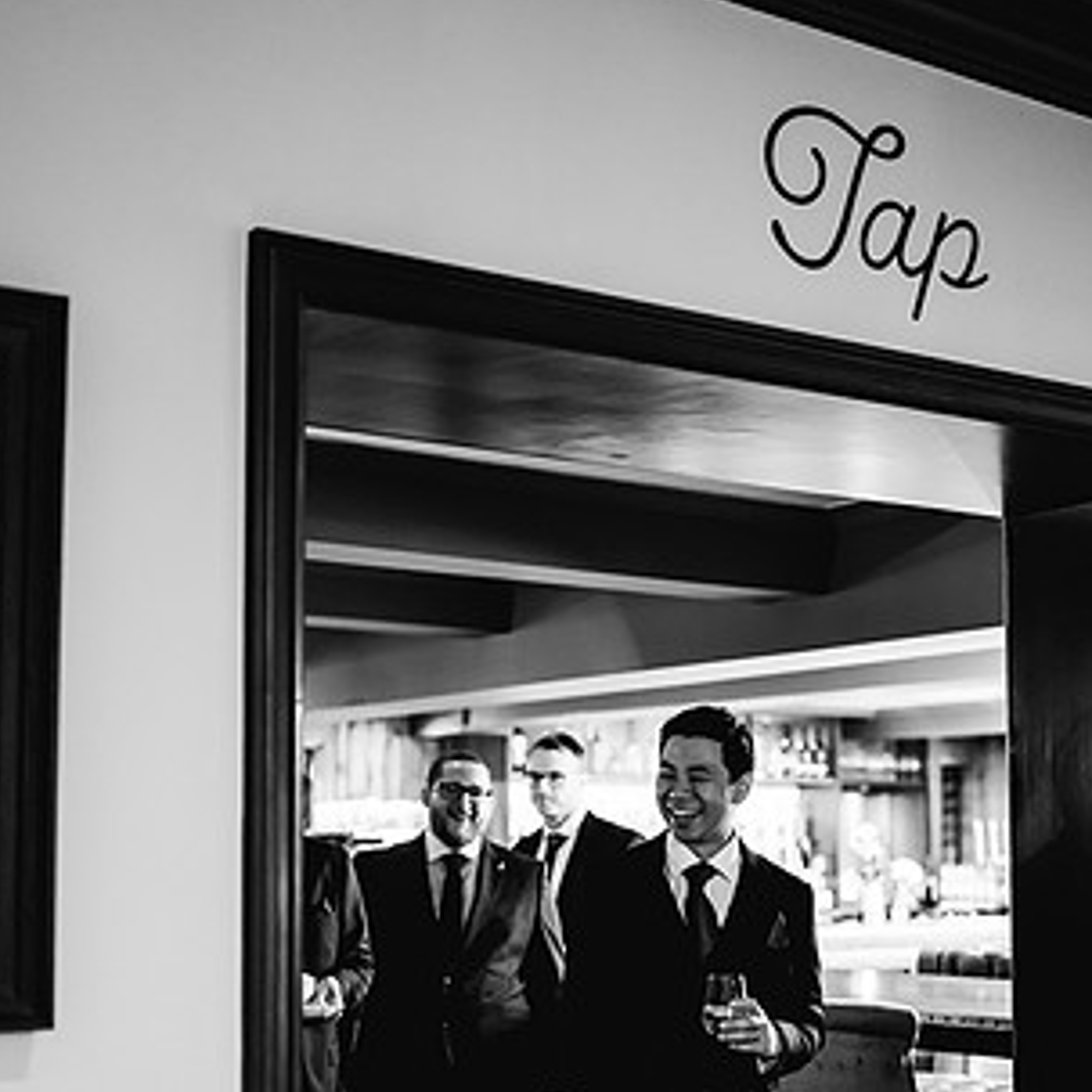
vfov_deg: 29.9
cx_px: 595
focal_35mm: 57
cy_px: 672
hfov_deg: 30.0
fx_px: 2034
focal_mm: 35
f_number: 1.4
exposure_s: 1/250
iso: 2500
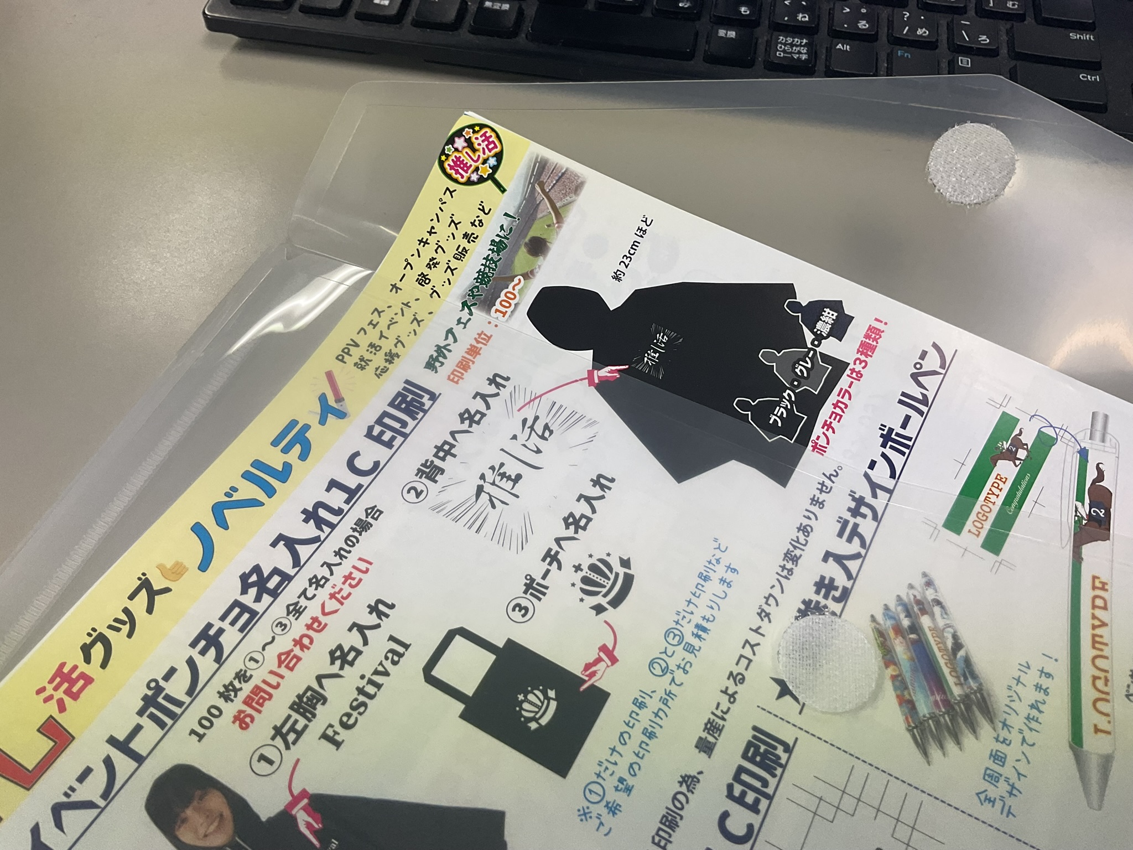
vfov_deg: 48.2
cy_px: 425
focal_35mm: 29
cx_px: 566
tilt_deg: -53.8
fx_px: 949
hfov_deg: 61.7
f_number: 1.8
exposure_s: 1/120
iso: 50
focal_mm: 3
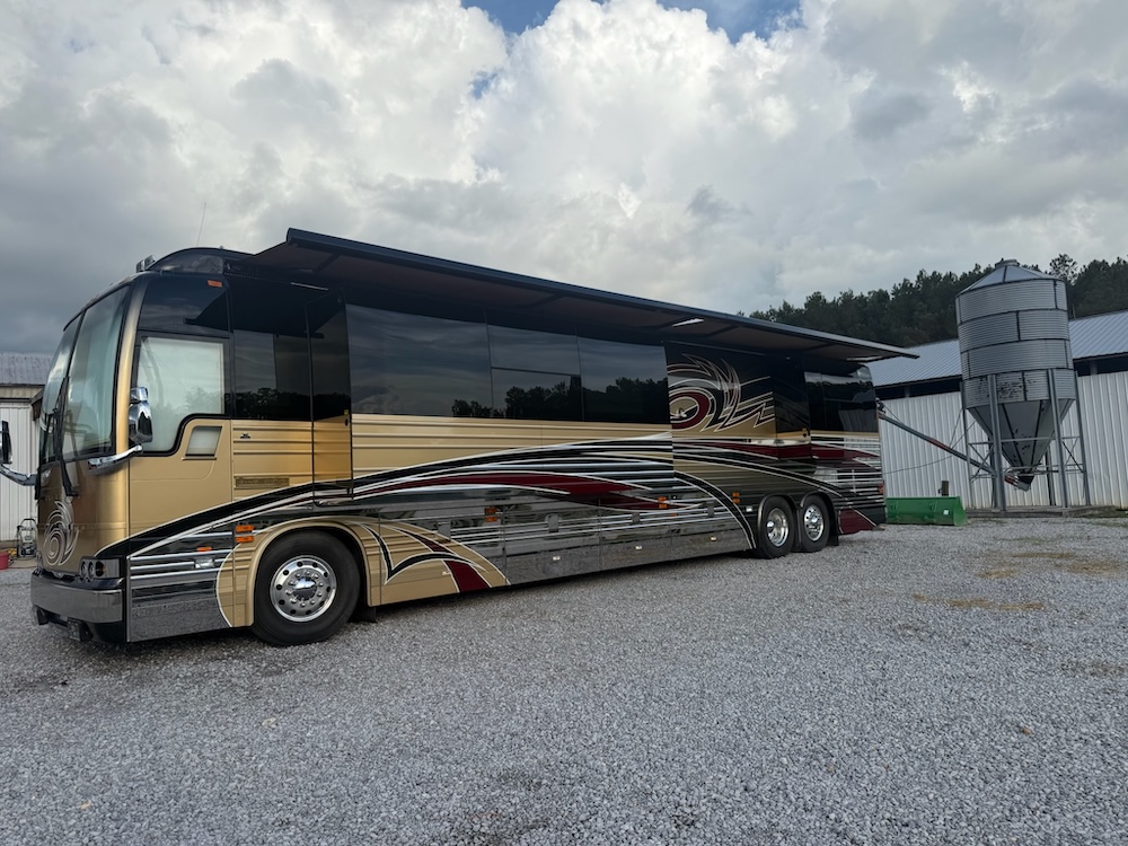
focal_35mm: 24
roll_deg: +3.1
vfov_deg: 56.8
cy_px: 423
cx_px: 564
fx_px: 782
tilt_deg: +2.7
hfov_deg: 71.6
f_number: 1.78
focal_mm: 6.76
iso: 80
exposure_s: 1/3953
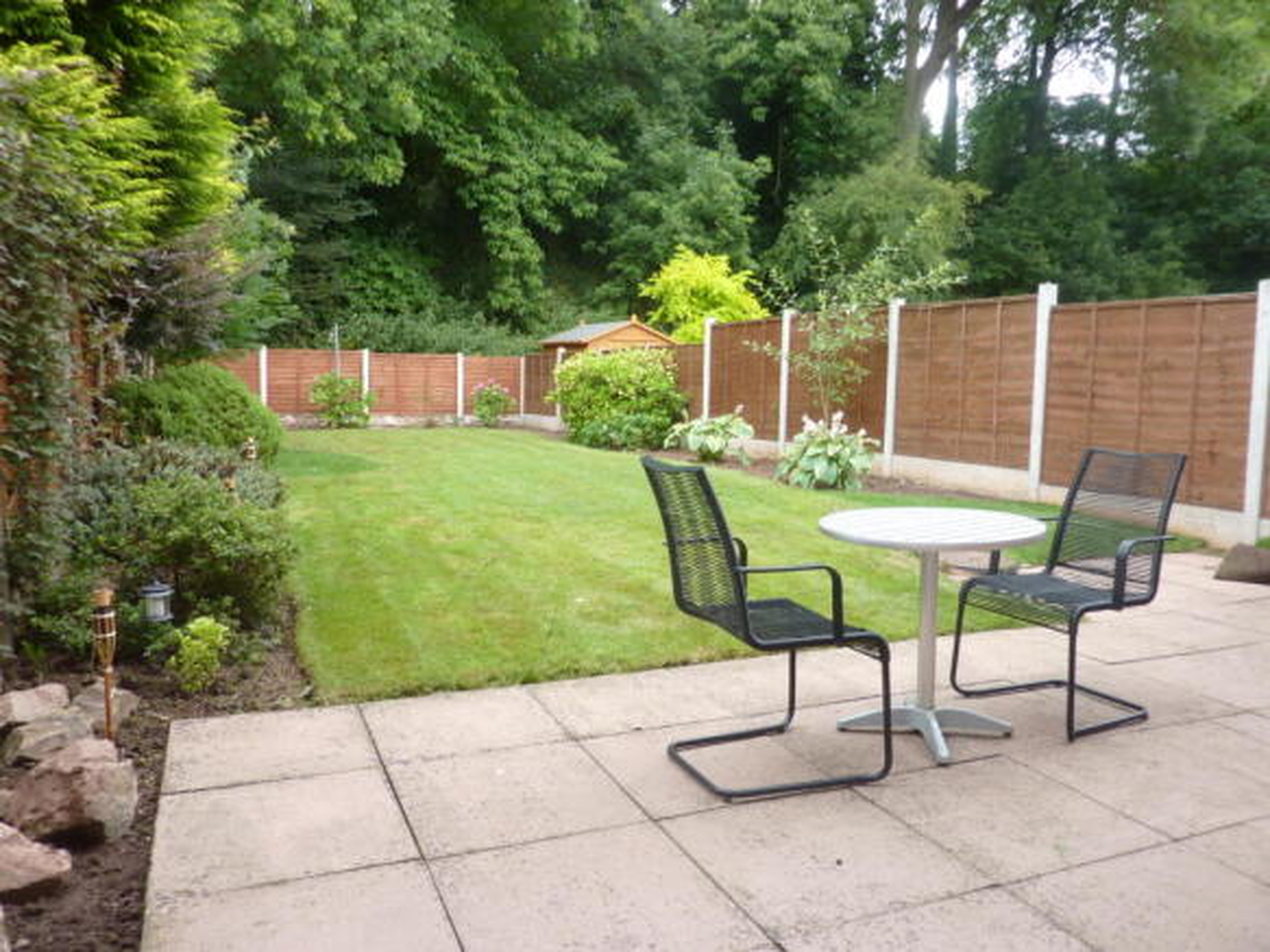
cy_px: 476
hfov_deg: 69.4
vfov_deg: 54.9
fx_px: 917
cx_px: 635
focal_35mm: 25
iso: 80
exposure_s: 1/60
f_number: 3.3
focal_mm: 4.1
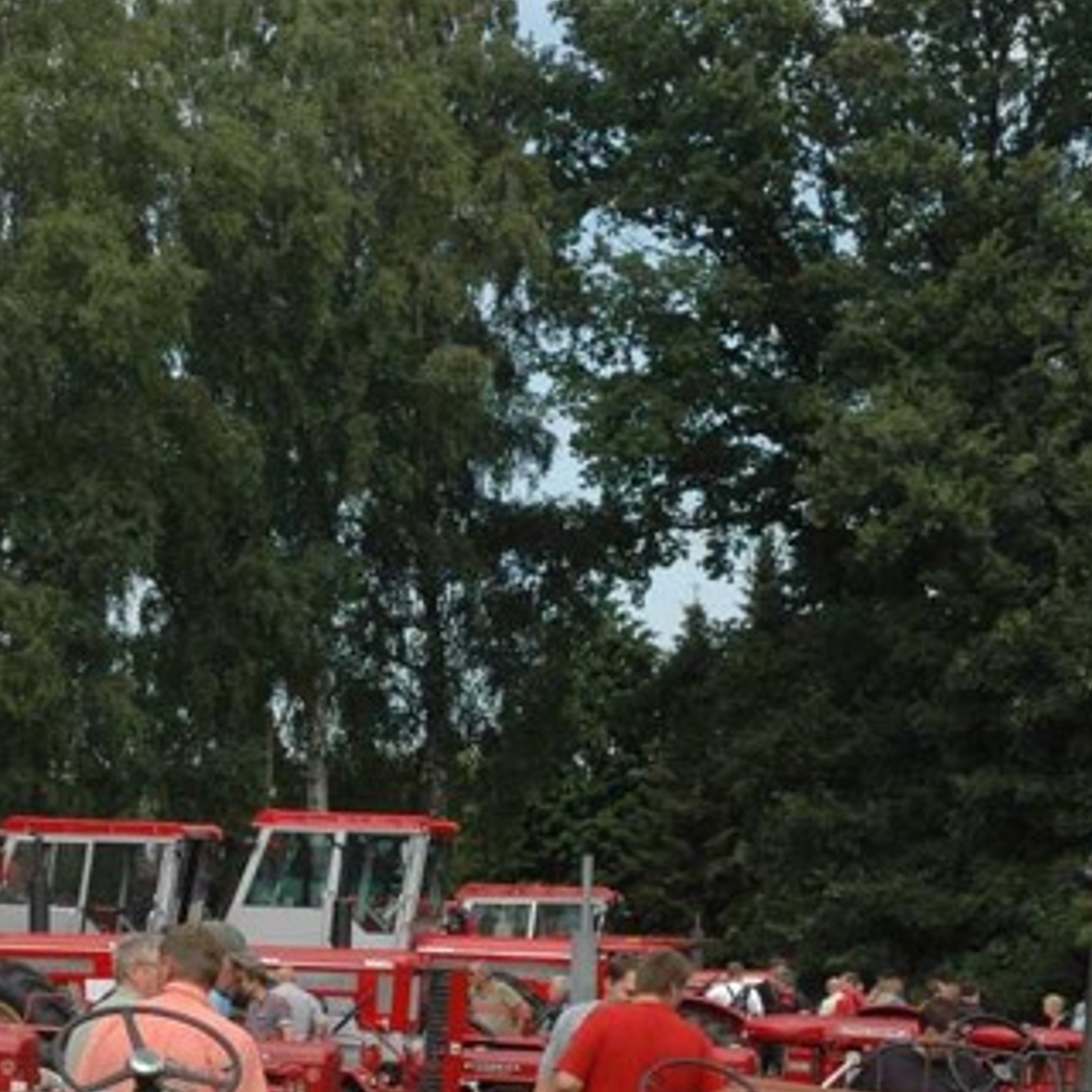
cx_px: -7
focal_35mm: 121
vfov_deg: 14.4
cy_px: 819
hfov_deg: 14.2
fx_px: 4319
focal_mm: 38
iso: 400
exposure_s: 1/320
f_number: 9
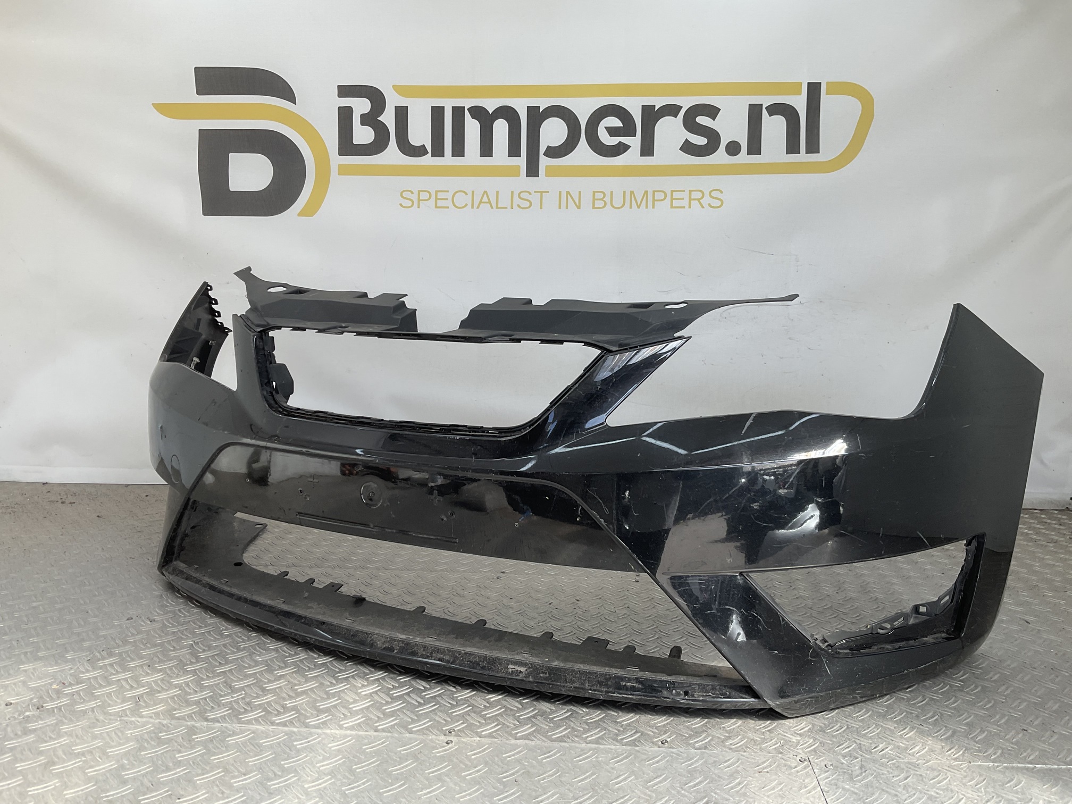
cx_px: 536
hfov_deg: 61.7
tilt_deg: -9.4
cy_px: 402
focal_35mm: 29
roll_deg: -1.2
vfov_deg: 48.2
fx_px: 898
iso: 16
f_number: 1.8
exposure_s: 1/325
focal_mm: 3
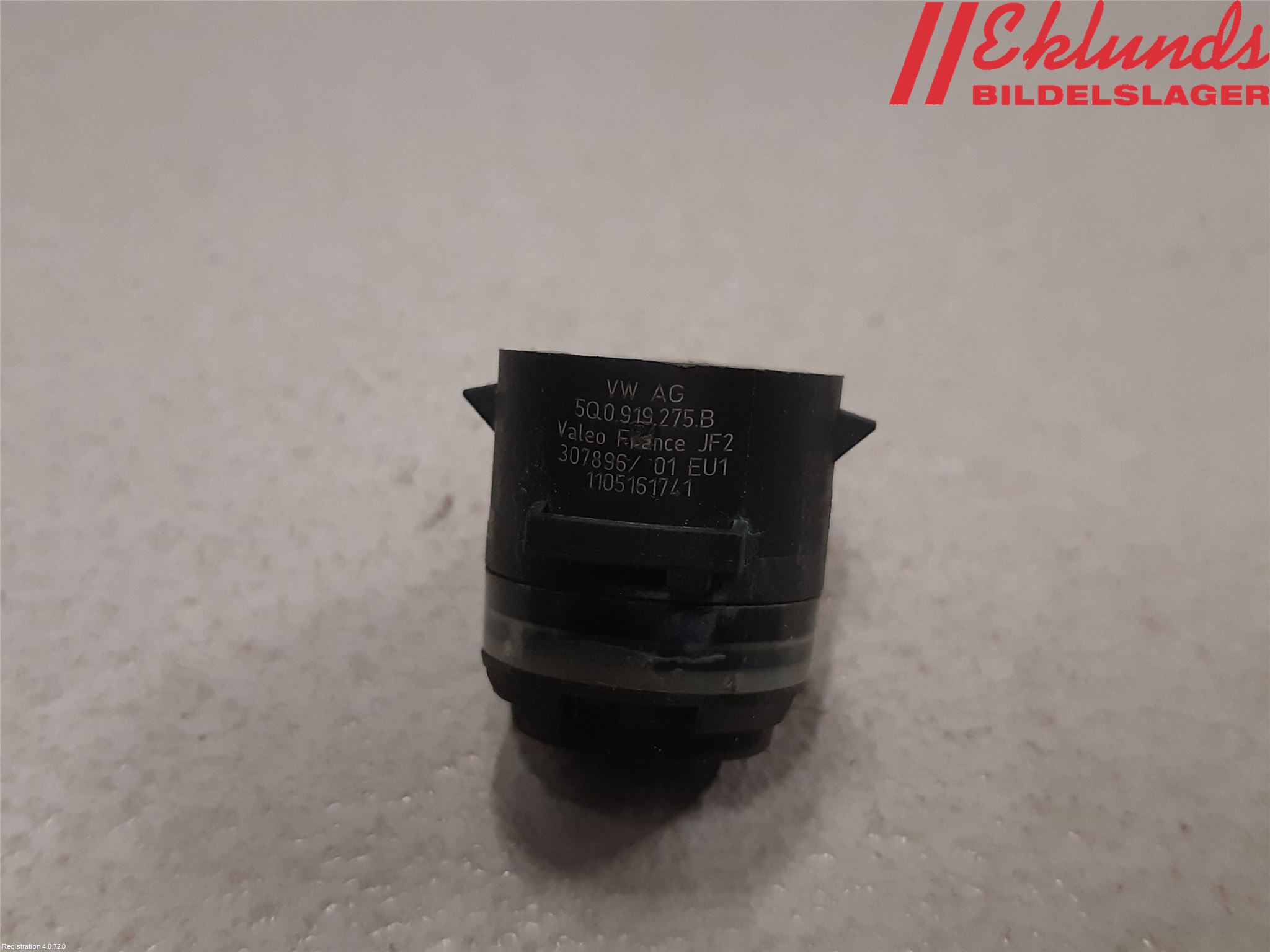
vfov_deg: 53.1
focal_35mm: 26
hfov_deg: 67.3
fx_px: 954
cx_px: 635
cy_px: 476
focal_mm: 3.93
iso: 160
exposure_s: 1/50
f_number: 1.7
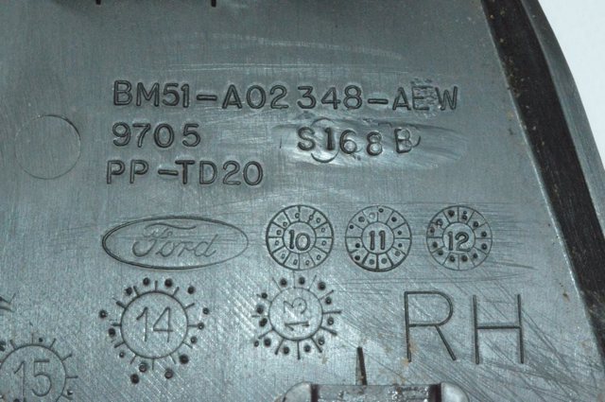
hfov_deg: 24.6
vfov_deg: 16.5
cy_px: 201
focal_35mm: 82
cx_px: 302
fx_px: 1385
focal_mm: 55
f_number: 36
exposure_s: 1/50
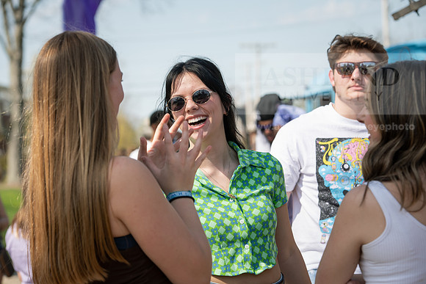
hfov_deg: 18.3
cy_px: 142
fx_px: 1326
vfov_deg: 12.2
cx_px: 213
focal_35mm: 112
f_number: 5.6
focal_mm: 112
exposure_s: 1/640
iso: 200
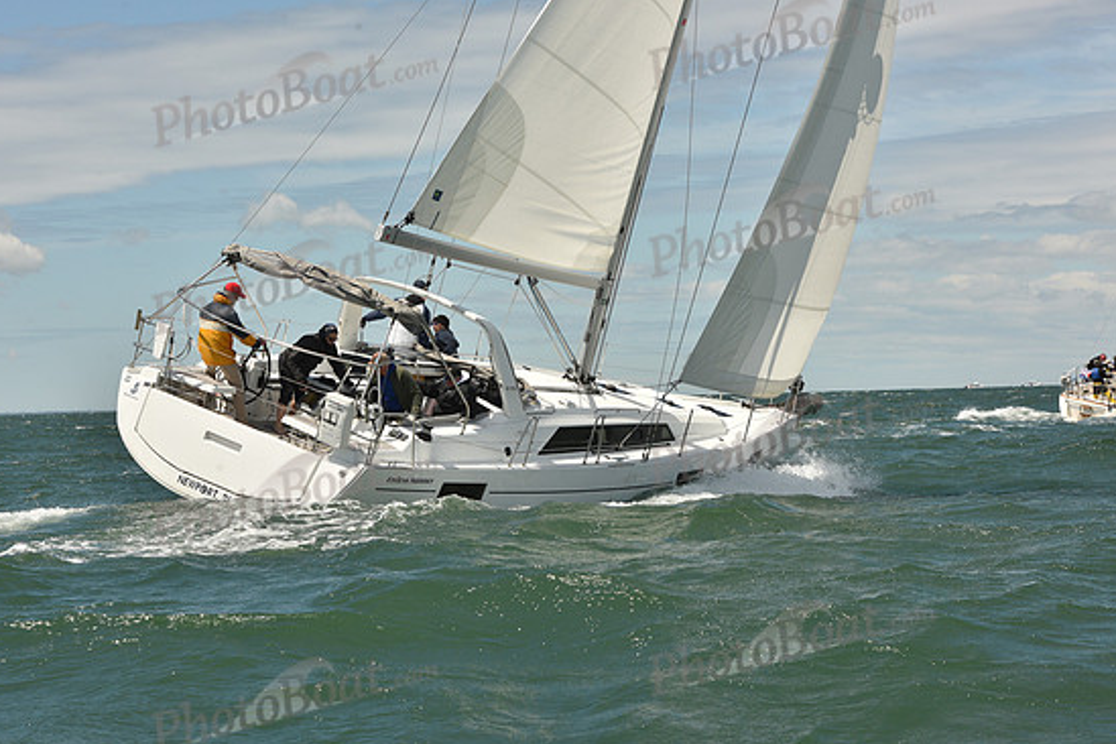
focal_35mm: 111
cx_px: 545
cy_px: 359
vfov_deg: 12.3
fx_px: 3441
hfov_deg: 18.4
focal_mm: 105
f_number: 11
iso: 320
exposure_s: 1/800
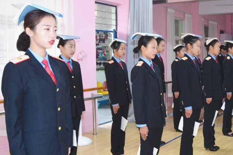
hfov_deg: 44.9
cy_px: 95
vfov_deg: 31.0
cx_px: 153
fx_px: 278
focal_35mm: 43
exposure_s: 1/60
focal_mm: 20
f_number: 3.5
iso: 2000
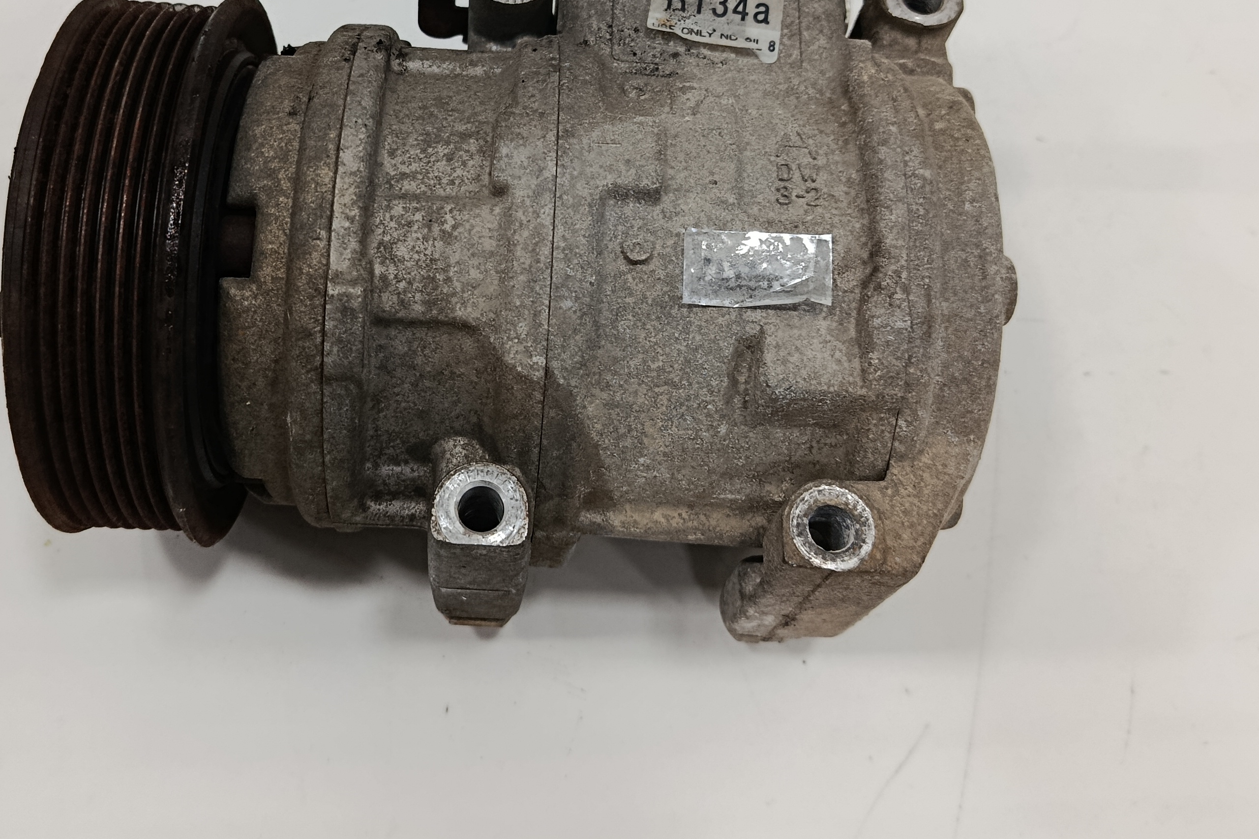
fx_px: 1364
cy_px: 225
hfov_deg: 49.3
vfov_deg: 33.6
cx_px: 519
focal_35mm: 39
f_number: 1.7
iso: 879
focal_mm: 5.24
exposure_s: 1/100
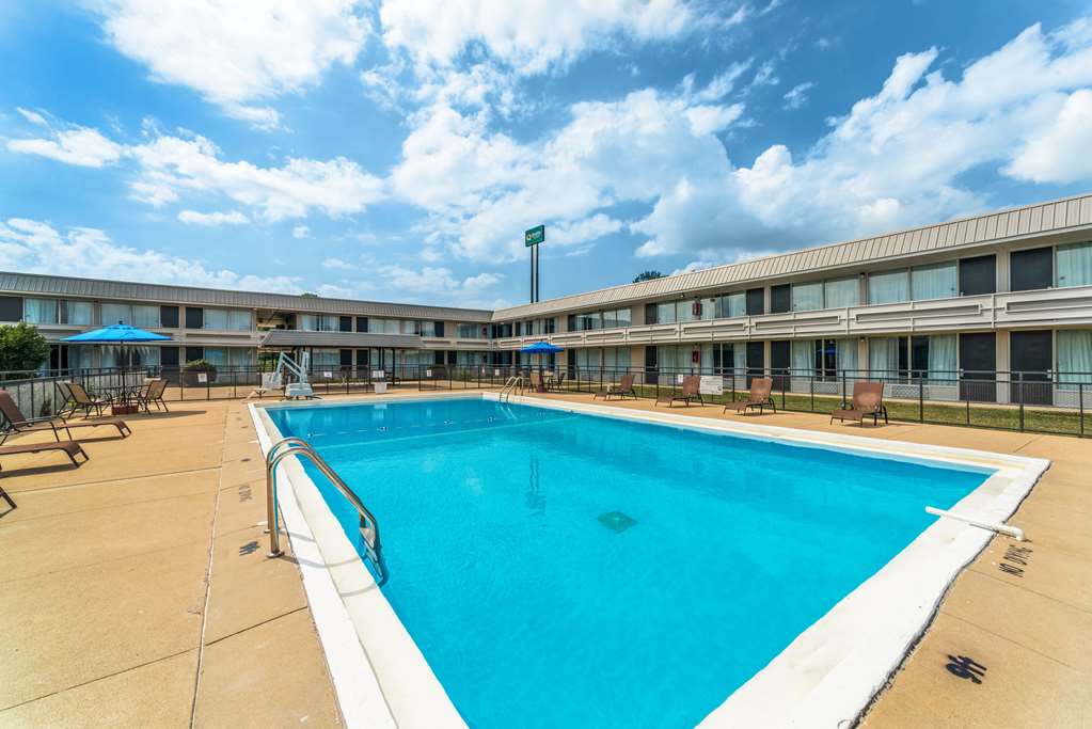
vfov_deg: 81.3
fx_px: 425
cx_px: 546
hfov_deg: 104.2
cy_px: 364
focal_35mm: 14
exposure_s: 1/2000
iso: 400
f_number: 11
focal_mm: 14
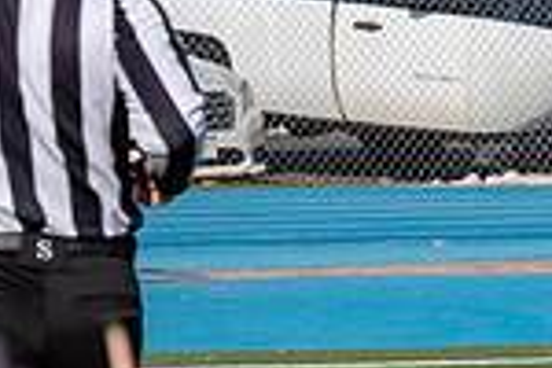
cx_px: 1659
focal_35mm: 792
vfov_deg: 1.7
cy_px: 150
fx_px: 12143
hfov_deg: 2.6
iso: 125
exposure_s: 1/640
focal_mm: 125
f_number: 5.6
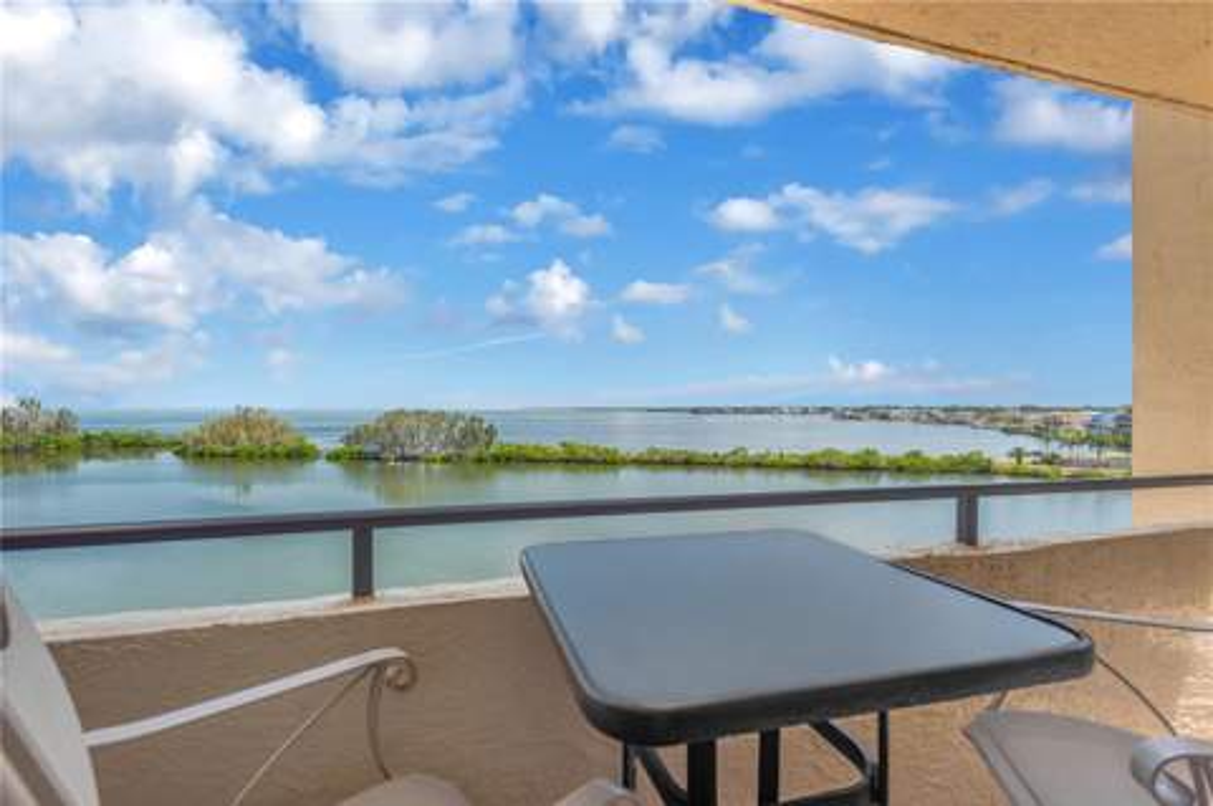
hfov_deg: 93.3
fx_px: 572
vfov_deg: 70.3
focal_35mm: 17
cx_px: 606
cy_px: 403
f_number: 6.3
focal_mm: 17
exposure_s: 1/1250
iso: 400
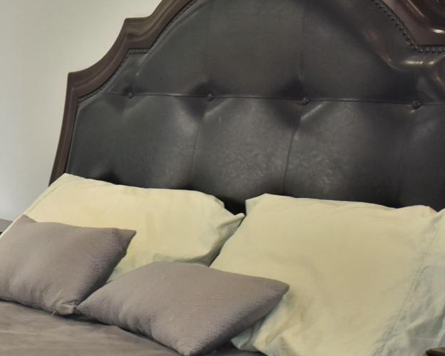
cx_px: -203
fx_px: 1330
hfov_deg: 17.3
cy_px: 209
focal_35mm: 101
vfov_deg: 15.2
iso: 400
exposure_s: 1/50
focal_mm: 22
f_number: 4.5
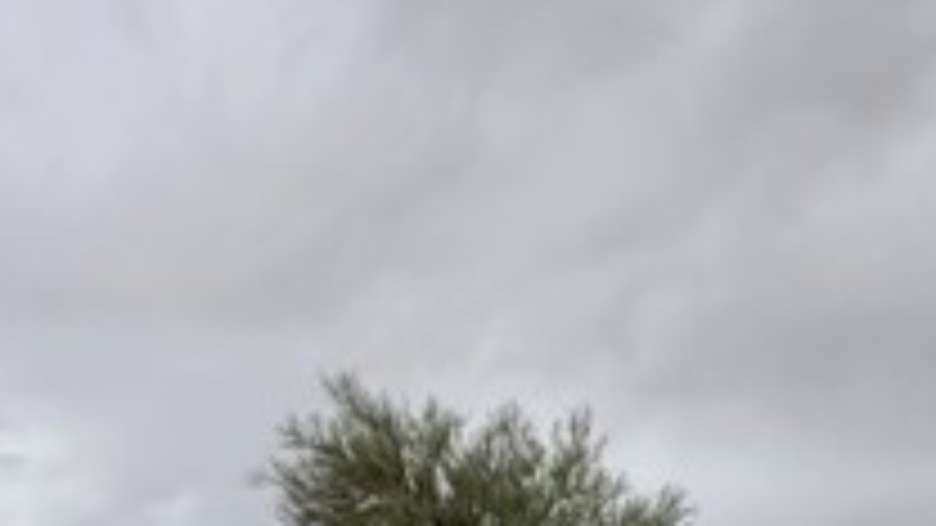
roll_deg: -0.6
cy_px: 782
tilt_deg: -2.7
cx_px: 801
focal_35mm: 47
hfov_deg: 41.1
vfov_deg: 21.5
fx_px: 1166
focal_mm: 2.22
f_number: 2.2
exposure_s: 1/751
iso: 40
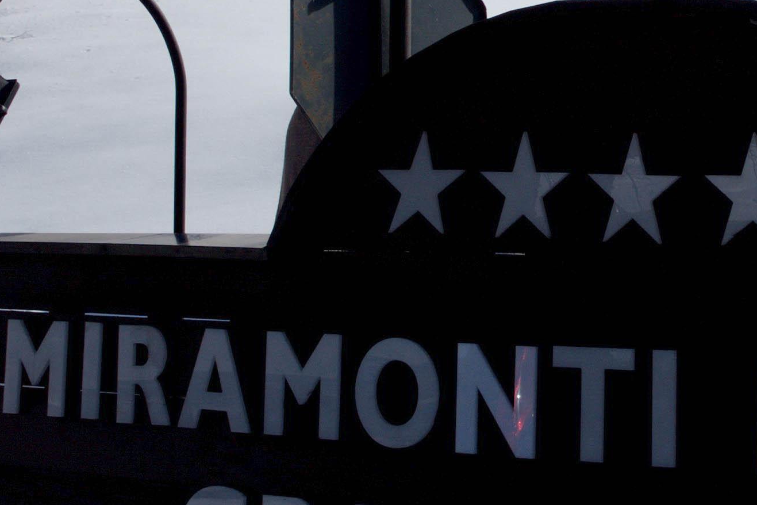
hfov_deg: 17.7
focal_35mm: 113
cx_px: 723
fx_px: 2376
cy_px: 77
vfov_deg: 12.1
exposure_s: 1/400
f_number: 18
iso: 500
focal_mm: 35
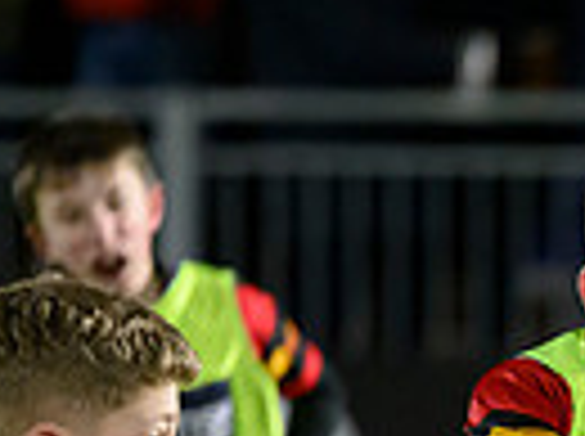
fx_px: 16734
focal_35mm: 992
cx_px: 1359
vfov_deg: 1.5
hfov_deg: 2.0
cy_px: 871
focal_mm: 195
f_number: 3.2
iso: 6400
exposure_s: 1/1250
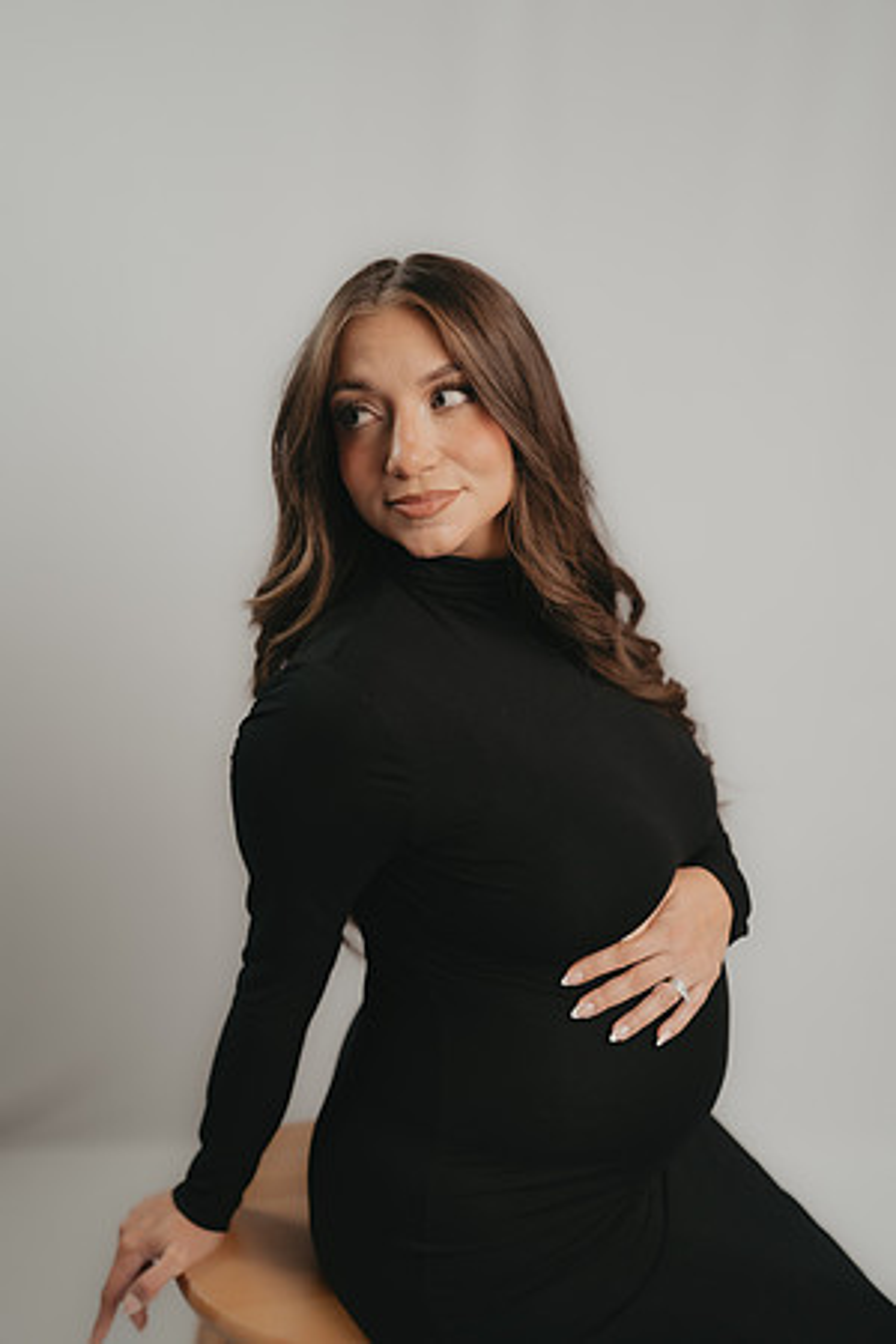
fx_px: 1307
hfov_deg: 37.9
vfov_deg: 54.4
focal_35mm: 35
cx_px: 448
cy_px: 672
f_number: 2
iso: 125
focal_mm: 35
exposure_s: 1/200
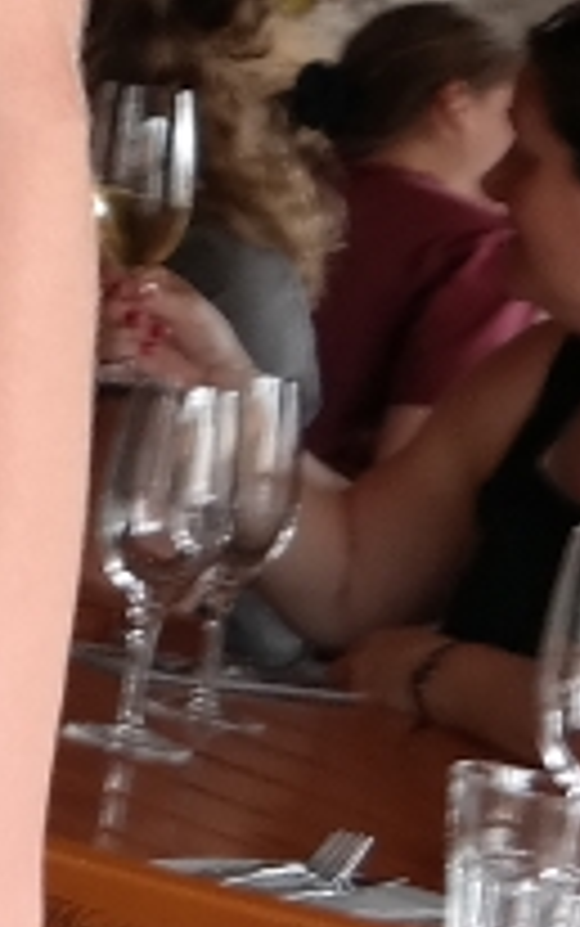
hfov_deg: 5.7
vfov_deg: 9.3
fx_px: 5405
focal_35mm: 214
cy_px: -774
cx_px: -1200
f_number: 3.5
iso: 200
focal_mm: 18
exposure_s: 1/50
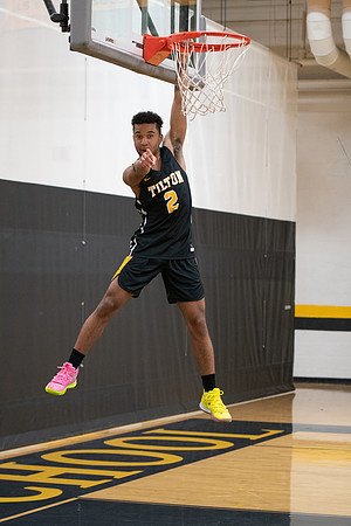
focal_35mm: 105
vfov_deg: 19.5
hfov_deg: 13.0
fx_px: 1536
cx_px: 176
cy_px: 263
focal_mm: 70
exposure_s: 1/200
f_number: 2.8
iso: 2000
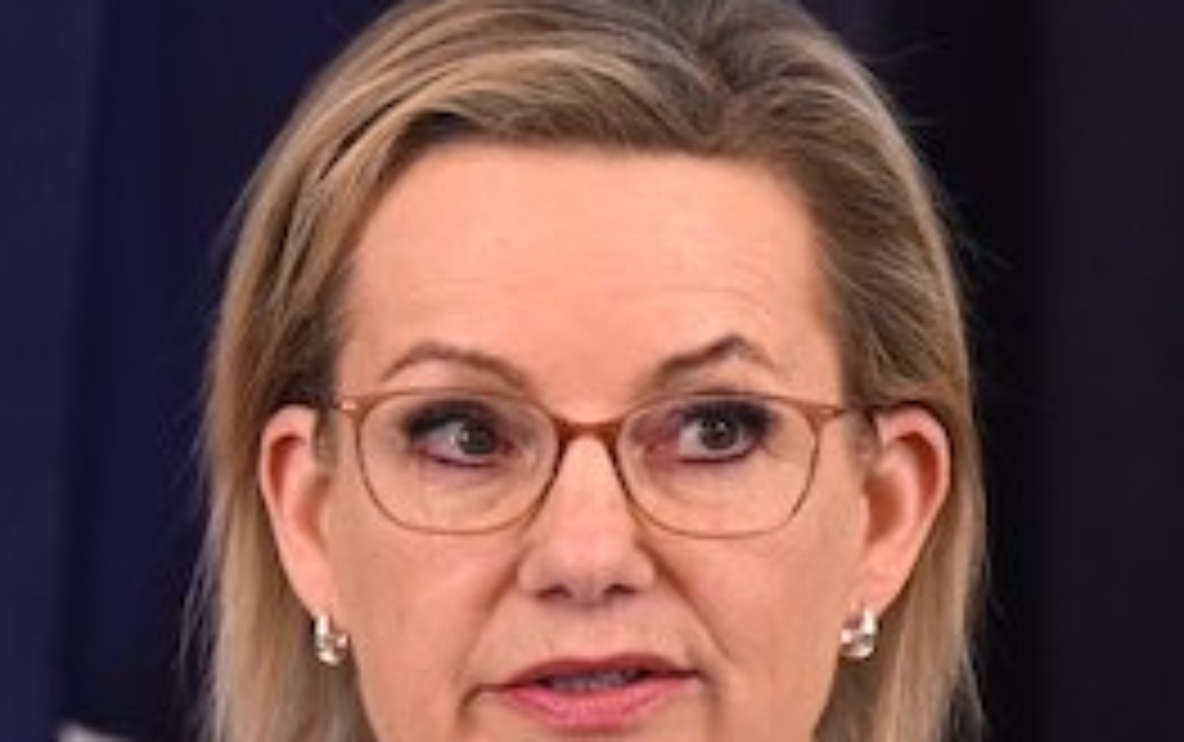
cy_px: 582
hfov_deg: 3.4
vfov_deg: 2.2
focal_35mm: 610
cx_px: -446
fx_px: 19704
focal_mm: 175
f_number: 2.8
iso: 3200
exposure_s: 1/250
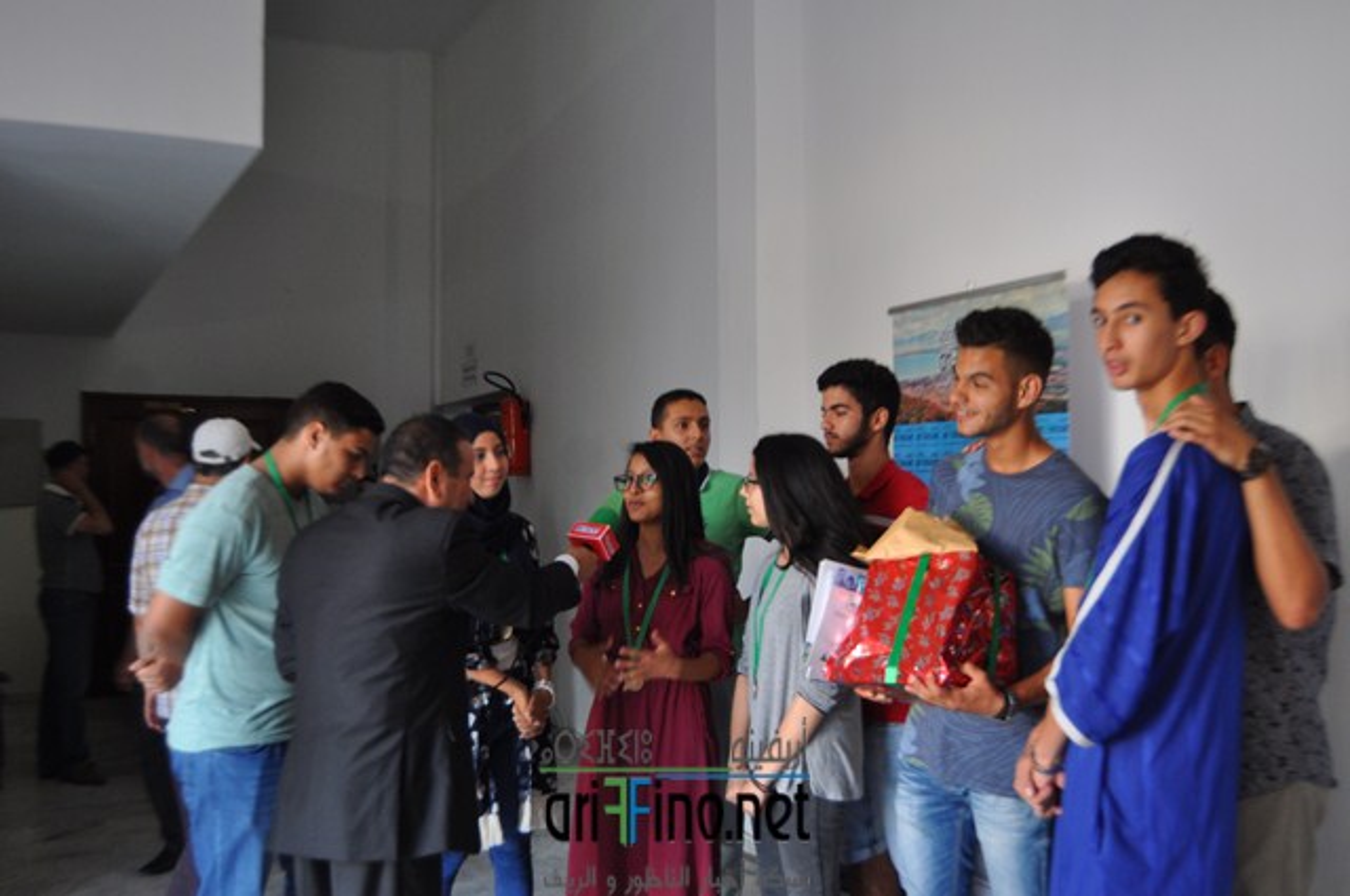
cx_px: 675
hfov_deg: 57.3
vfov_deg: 39.9
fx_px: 1236
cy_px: 448
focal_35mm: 33
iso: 720
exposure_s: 1/60
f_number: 4
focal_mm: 22
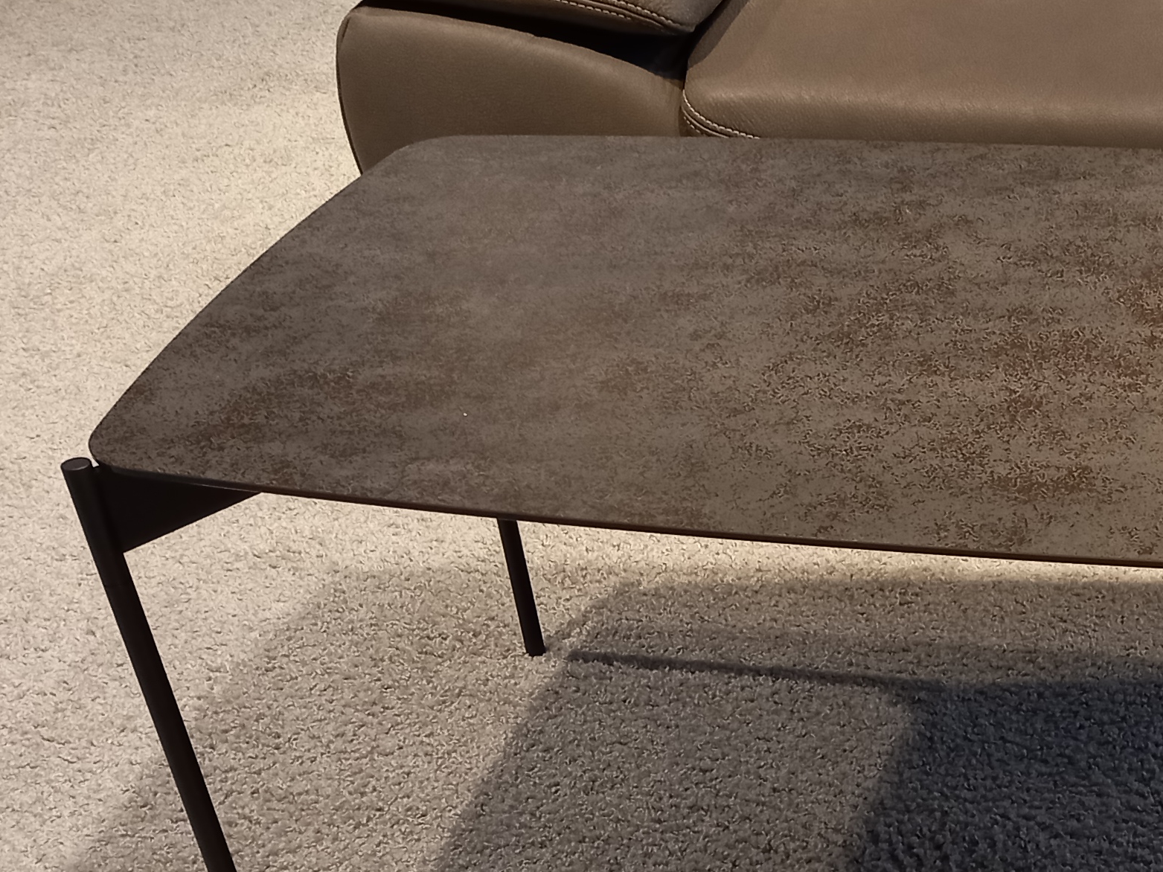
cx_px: 1306
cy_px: 671
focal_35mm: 64
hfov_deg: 27.5
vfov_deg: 22.7
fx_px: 2150
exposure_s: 1/40
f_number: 2
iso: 200
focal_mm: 4.6
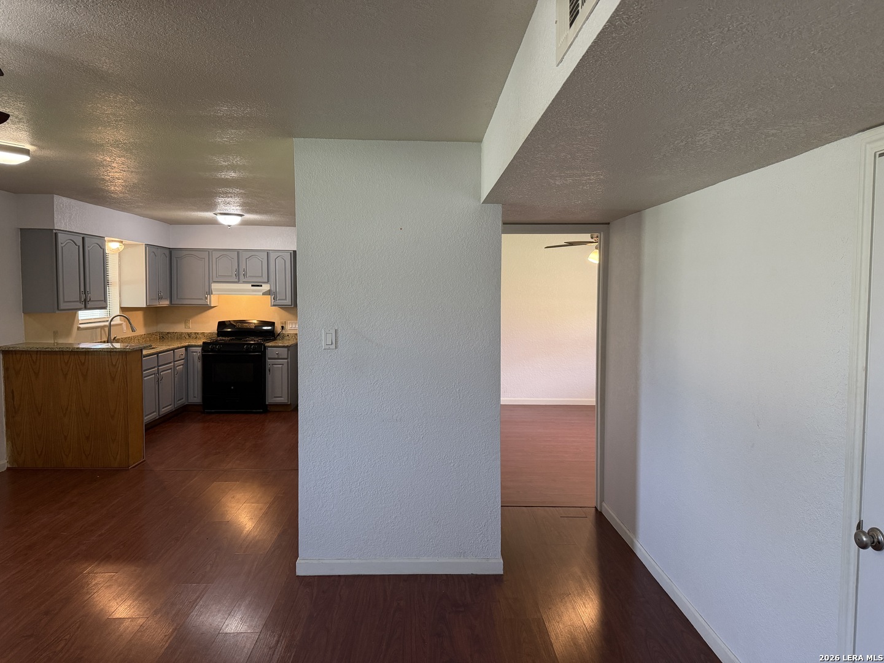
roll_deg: +0.3
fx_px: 613
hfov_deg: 71.6
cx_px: 442
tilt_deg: -4.5
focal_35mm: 24
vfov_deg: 56.8
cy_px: 332
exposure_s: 1/120
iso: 320
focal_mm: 6.76
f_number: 1.78
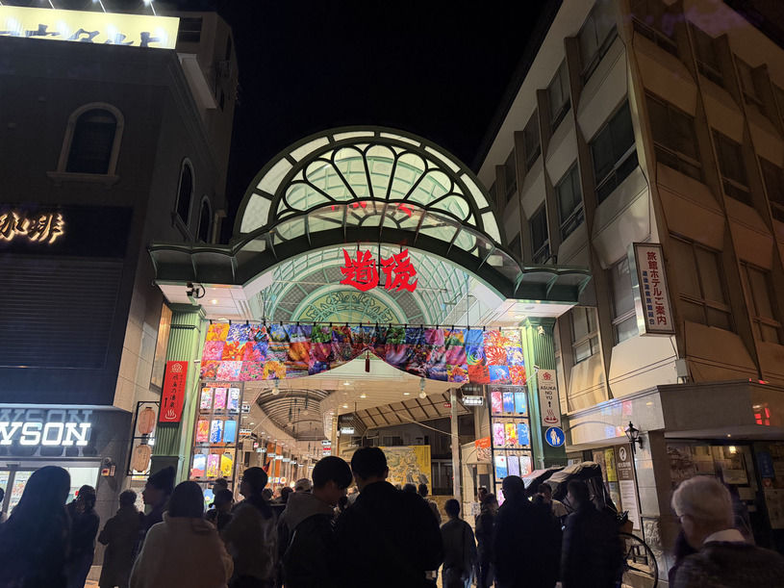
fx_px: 543
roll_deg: +0.2
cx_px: 392
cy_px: 294
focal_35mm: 24
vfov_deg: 56.8
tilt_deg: +20.7
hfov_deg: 71.6
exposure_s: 1/60
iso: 640
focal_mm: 6.76
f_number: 1.78
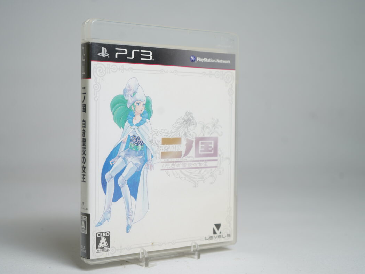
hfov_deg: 34.9
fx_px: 580
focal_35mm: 55
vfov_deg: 26.6
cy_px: 138
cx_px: 167
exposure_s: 1/60
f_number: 4.5
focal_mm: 50
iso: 160
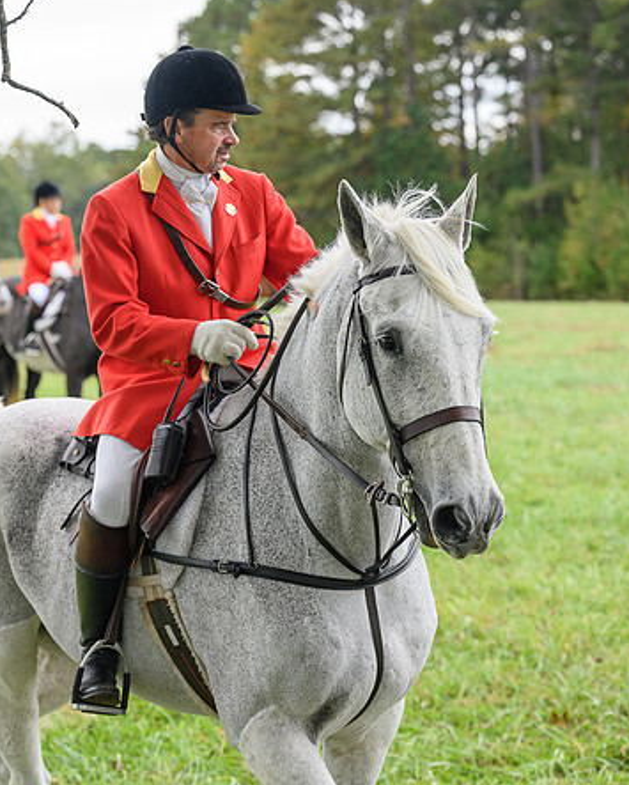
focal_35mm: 103
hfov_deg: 15.0
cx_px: 297
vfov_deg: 18.6
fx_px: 2394
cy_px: 383
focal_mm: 70
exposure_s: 1/800
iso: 800
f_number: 3.5
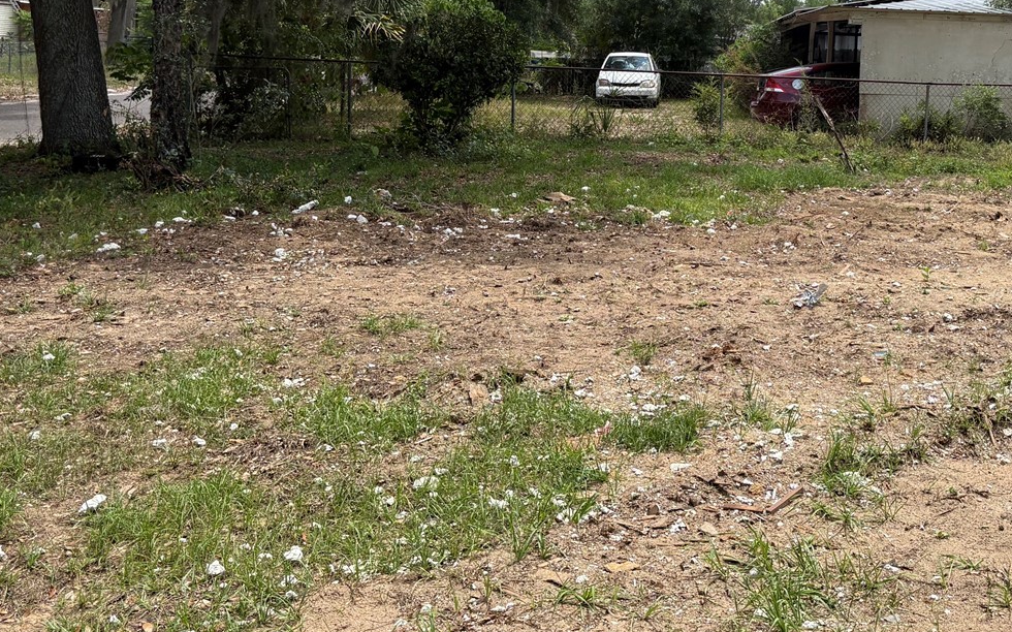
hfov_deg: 43.5
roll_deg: -1.6
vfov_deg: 28.1
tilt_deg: -2.2
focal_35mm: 45
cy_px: 137
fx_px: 1241
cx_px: 702
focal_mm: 5.96
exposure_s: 1/2364
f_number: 1.6
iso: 64
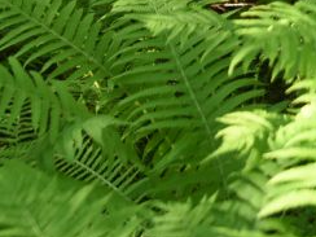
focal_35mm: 159
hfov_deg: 11.5
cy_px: -315
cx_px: 562
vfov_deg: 8.6
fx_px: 1451
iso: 320
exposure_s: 1/100
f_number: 3.5
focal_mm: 31
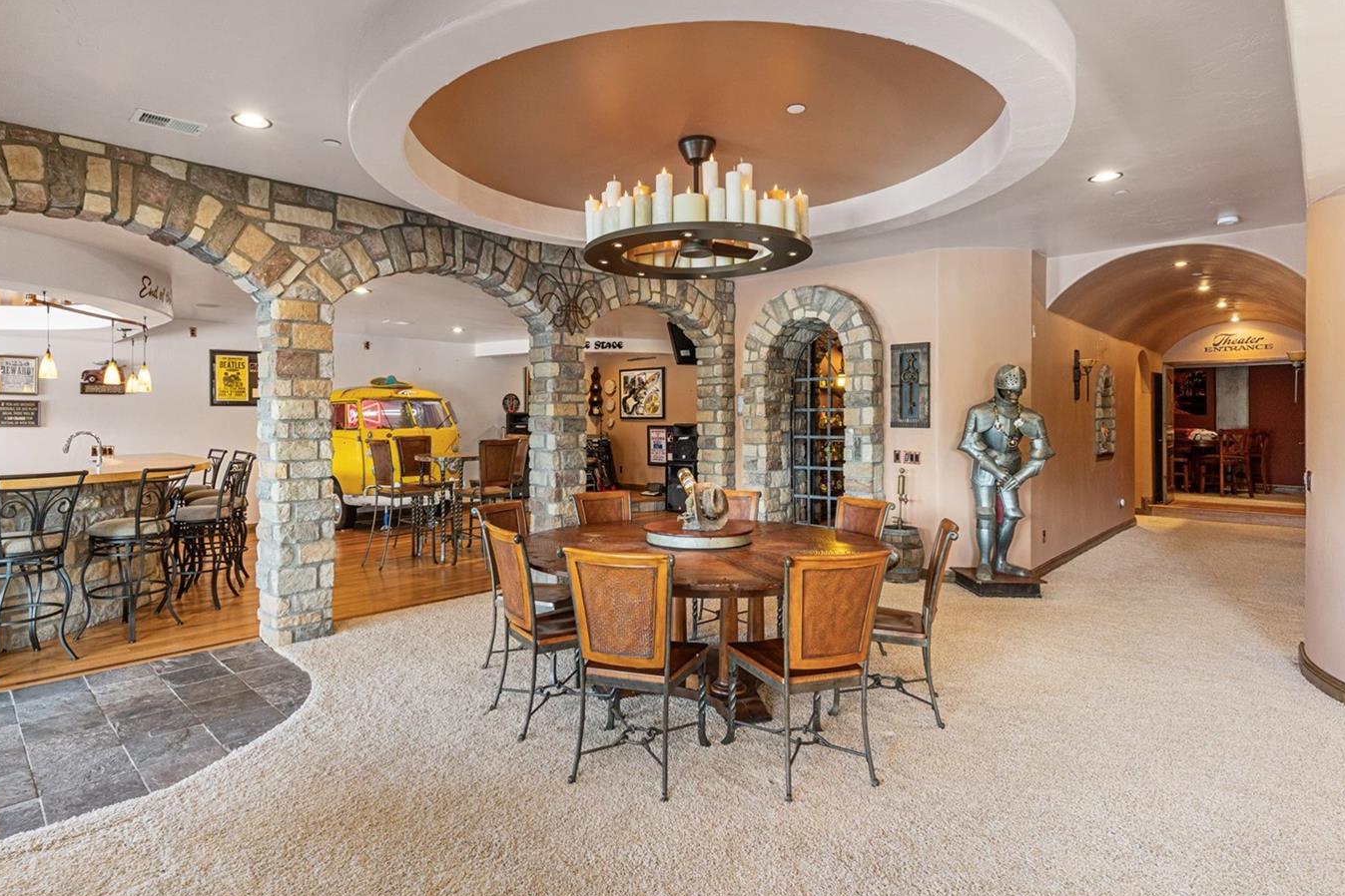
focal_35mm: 19
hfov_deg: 86.9
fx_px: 710
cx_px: 645
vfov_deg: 64.5
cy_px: 418
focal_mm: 16
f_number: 8
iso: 800
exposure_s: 1/10
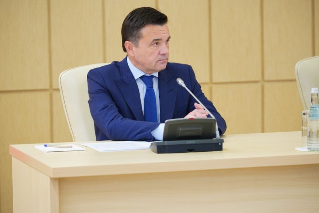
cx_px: 160
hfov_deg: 10.9
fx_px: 1675
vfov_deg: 7.3
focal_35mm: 189
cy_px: 106
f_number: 5
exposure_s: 1/30
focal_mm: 189
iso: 800
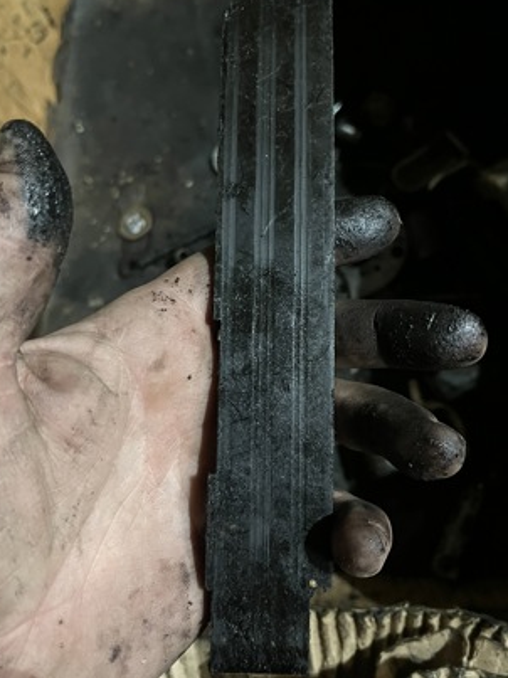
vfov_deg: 58.4
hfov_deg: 45.4
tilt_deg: -71.1
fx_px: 607
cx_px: 251
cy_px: 328
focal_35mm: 31
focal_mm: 5.1
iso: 640
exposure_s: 1/25
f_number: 1.6
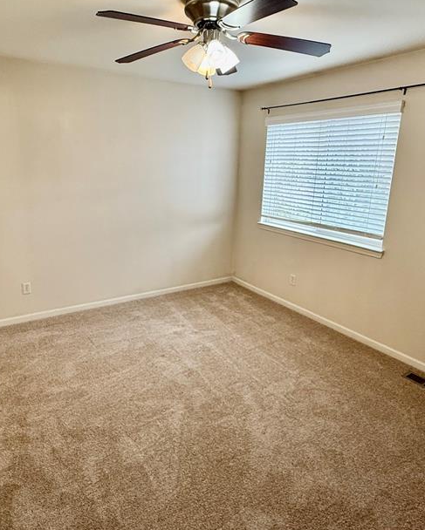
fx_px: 361
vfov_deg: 72.5
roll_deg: -0.7
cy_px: 245
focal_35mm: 23
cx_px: 188
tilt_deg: -13.4
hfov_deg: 60.7
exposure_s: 1/120
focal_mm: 2.22
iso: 200
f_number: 2.2
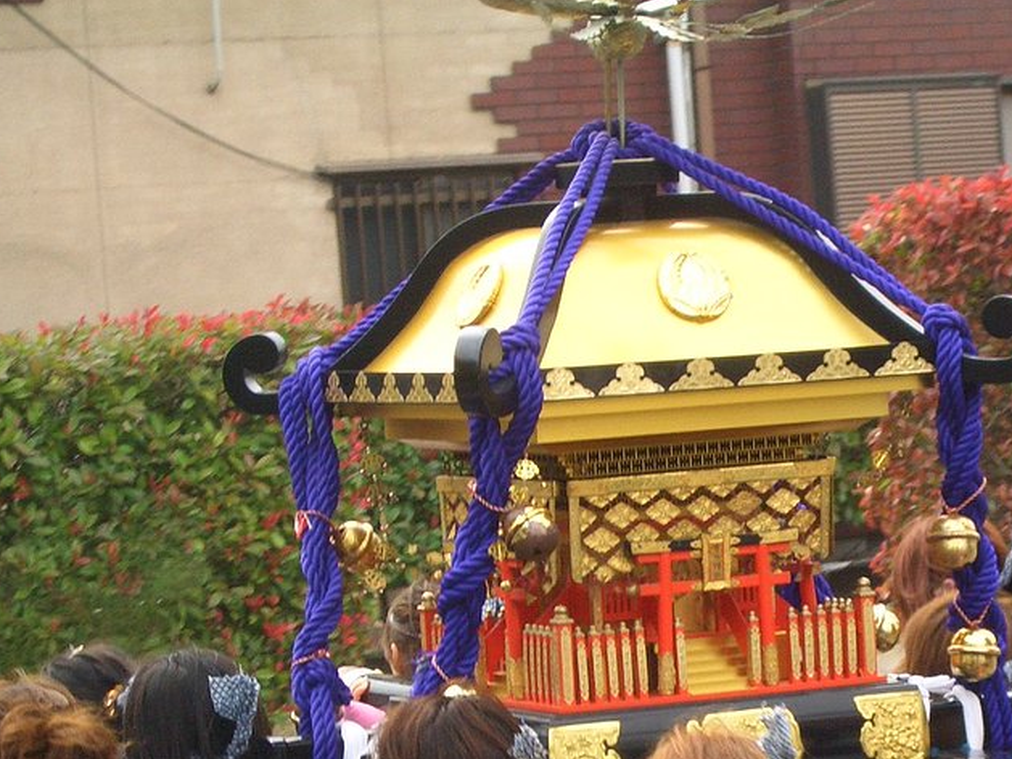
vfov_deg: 8.7
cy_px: 613
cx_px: 721
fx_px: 5000
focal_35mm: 171
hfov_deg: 11.5
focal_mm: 17.4
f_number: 4.8
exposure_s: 1/100
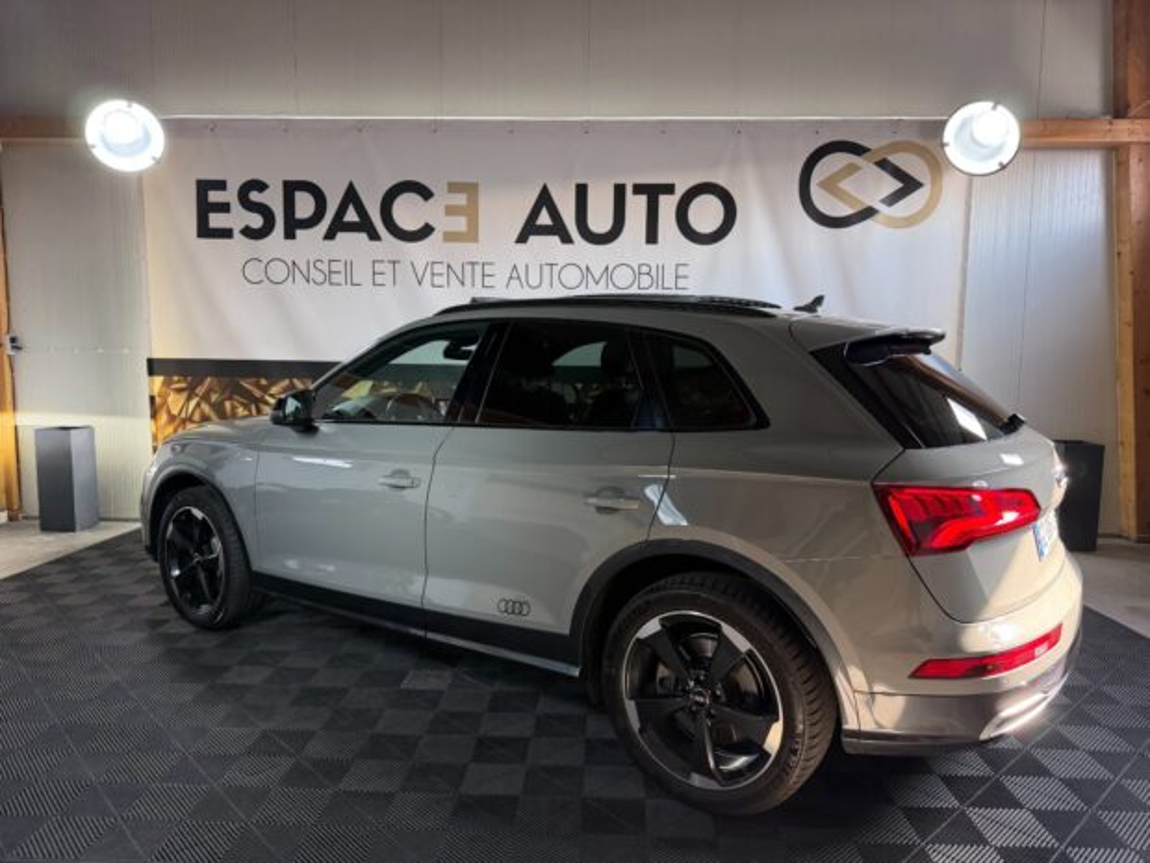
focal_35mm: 24
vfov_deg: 56.8
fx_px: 797
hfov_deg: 71.6
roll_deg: -0.6
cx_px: 575
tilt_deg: -6.1
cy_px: 432
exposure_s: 1/100
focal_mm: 6.76
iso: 160
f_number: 1.78
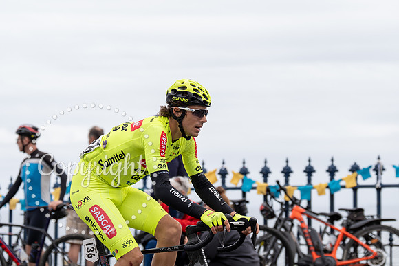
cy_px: 122
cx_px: 217
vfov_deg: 12.6
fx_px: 1204
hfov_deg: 18.8
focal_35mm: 109
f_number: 3.5
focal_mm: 100
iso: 320
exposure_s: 1/1000
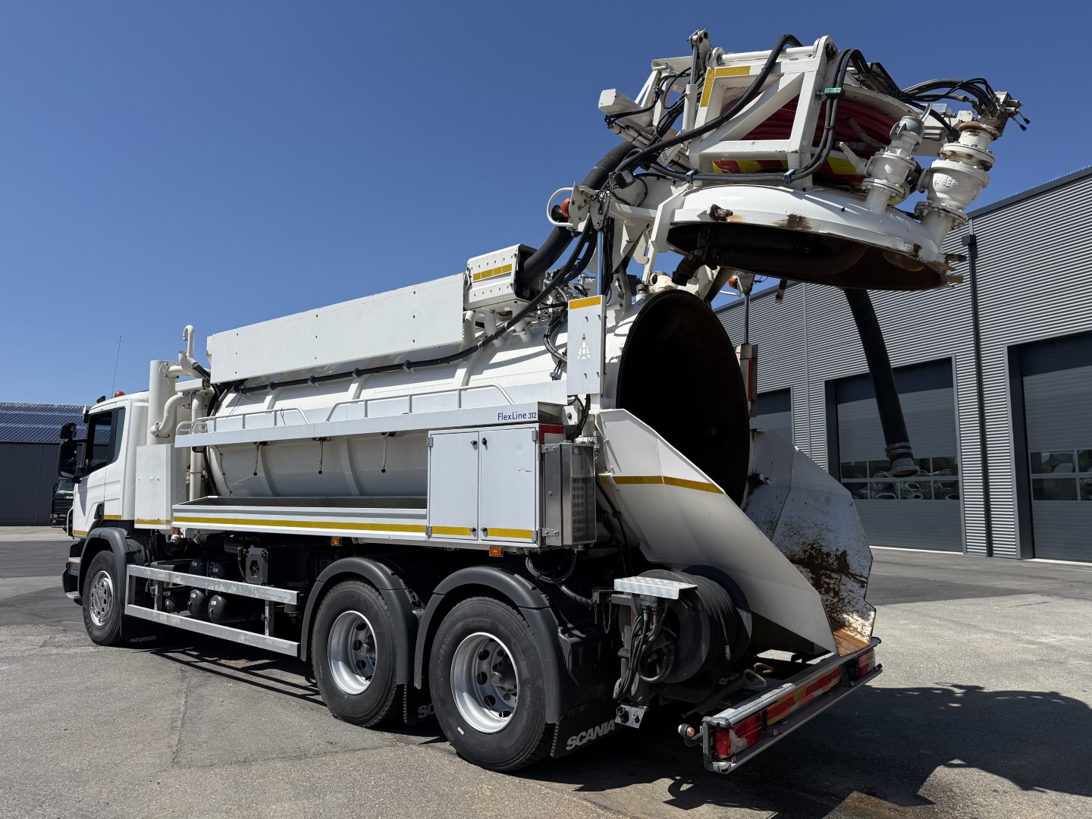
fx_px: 757
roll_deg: -0.8
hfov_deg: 71.6
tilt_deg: +6.6
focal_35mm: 24
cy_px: 410
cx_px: 546
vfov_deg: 56.8
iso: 80
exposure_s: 1/6711
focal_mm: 6.76
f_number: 1.78
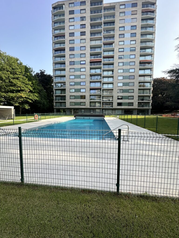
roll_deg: -0.4
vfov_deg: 102.1
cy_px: 119
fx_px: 97
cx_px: 90
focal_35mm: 14
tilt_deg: -5.0
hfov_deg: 85.7
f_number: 2.2
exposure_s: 1/651
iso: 40
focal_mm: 2.22
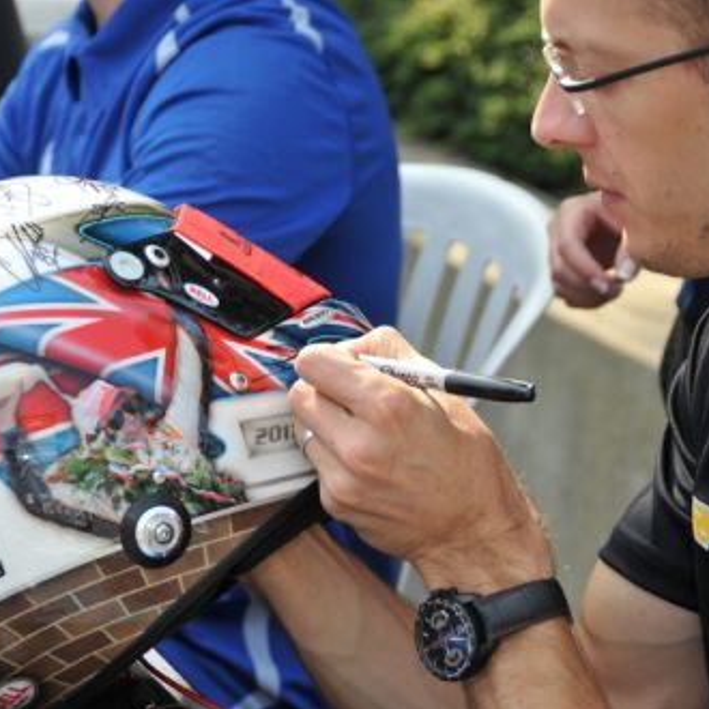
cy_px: 356
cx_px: 273
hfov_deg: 12.1
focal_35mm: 145
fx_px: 3352
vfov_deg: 12.1
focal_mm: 75
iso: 200
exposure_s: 1/250
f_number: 5
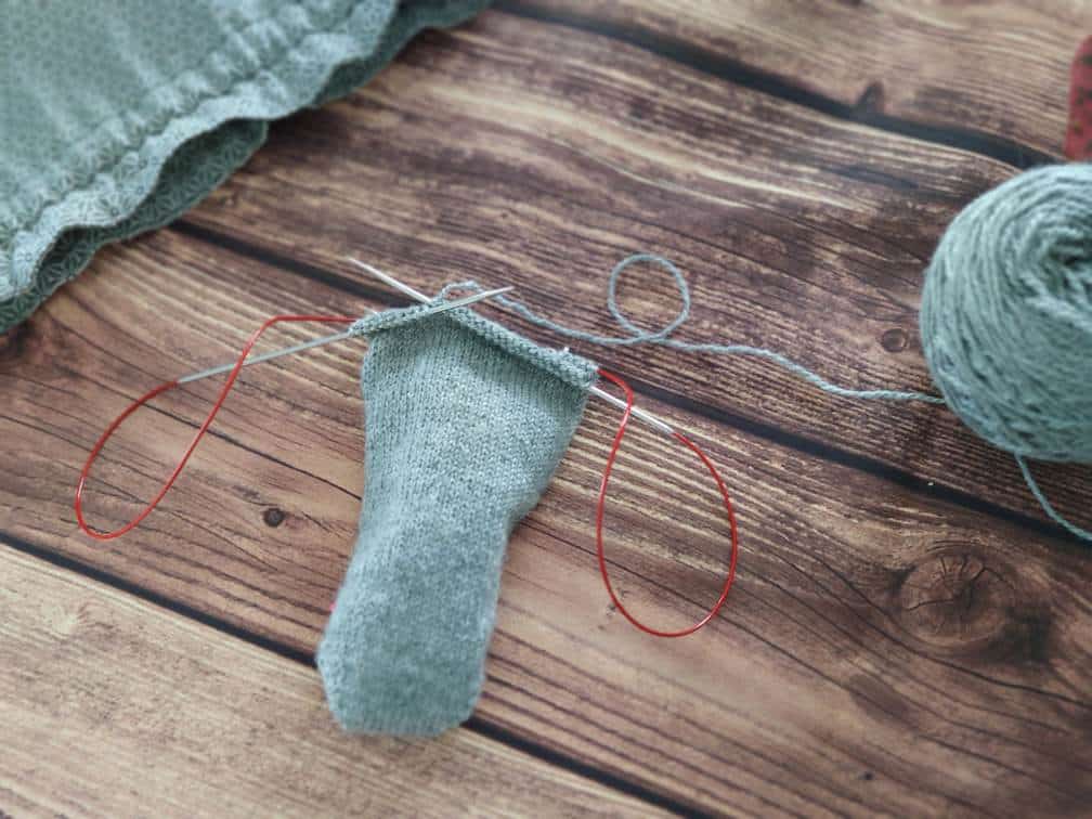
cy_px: 410
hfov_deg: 45.8
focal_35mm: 41
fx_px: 1293
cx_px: 546
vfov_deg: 35.1
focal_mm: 8.16
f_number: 2
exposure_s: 1/33
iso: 715
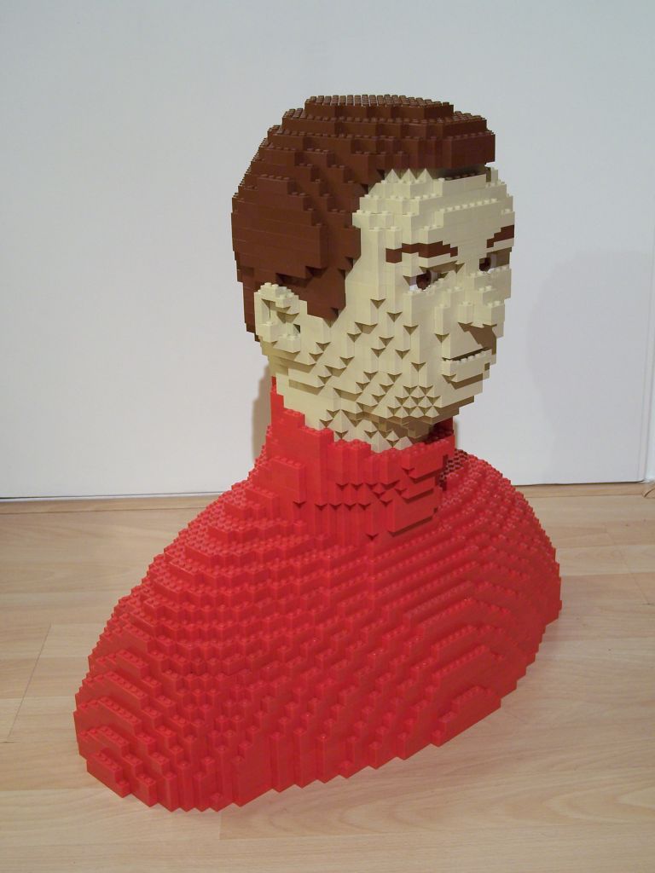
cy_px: 436
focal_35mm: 48
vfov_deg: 39.7
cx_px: 328
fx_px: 1211
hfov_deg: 30.3
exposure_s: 1/2
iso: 80
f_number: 3
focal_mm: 8
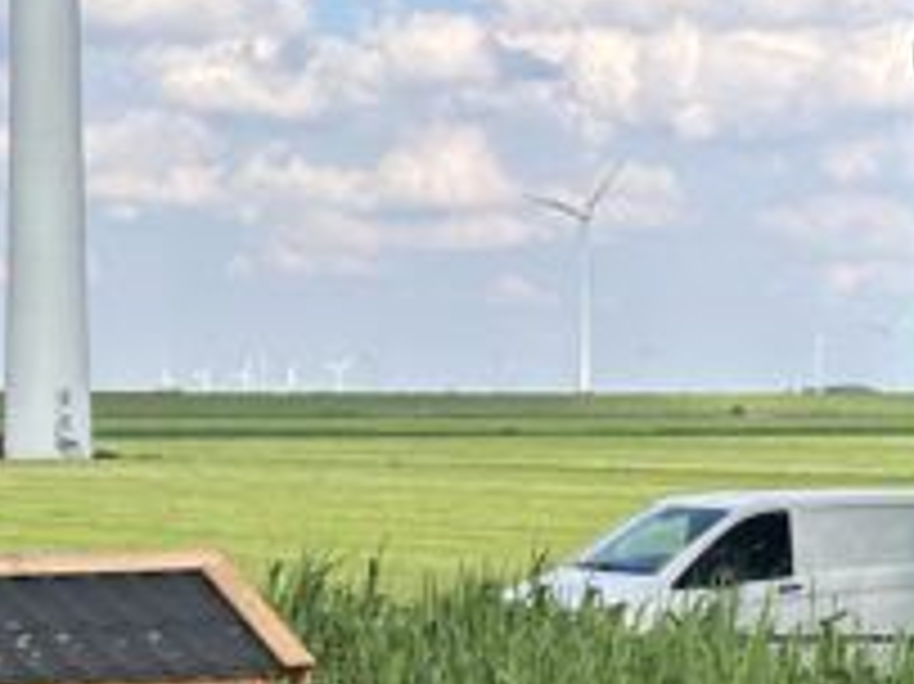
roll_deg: +0.5
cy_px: 657
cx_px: 306
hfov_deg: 16.3
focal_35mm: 121
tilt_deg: -3.3
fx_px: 3193
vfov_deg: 12.1
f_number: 1.78
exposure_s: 1/2410
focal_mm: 6.86
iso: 80
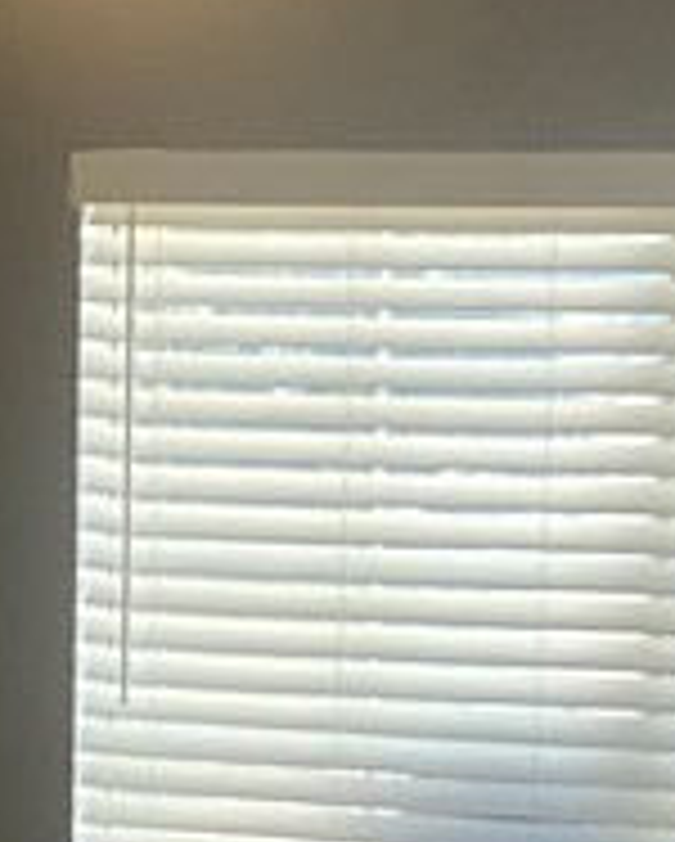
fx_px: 3465
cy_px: 1054
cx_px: 238
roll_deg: -1.3
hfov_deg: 11.1
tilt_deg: -11.9
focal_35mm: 139
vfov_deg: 13.4
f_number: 1.8
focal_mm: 4.25
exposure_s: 1/60
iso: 100
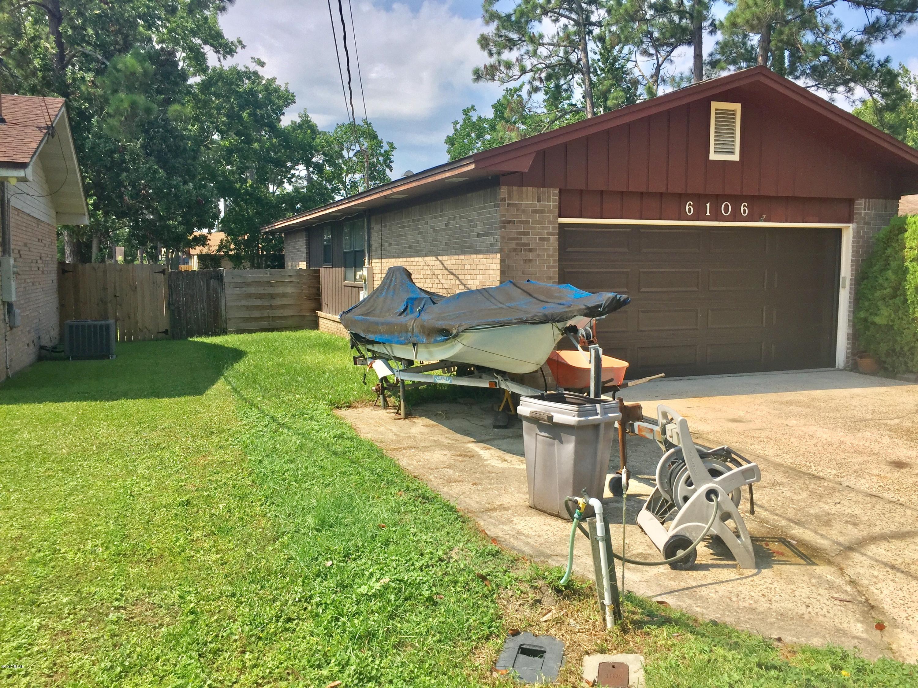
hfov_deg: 61.7
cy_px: 344
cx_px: 459
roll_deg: -0.7
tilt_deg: -5.5
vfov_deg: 48.2
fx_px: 769
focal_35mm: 29
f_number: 2.2
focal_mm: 4.15
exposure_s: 1/1883
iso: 32
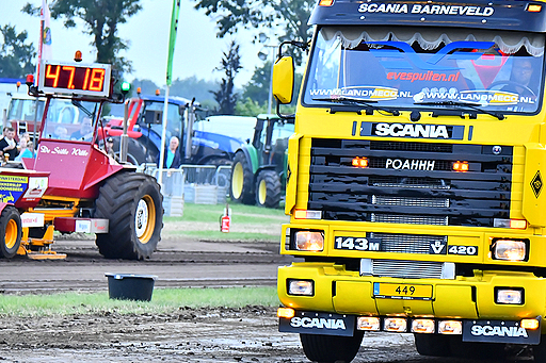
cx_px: 415
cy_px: 159
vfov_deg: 4.7
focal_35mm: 293
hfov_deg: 7.0
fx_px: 4439
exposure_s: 1/160
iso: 1600
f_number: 5.6
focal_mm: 125
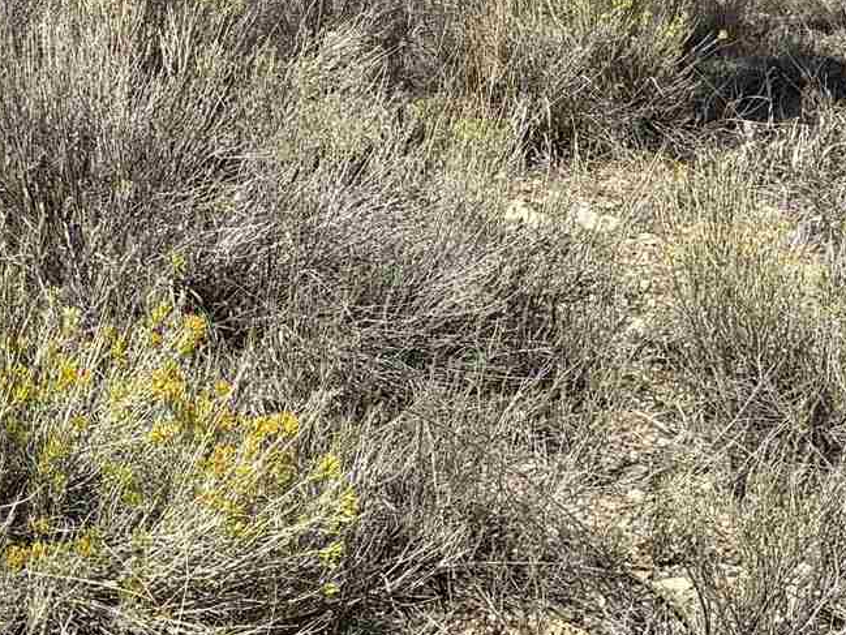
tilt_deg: -6.0
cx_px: -411
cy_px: -194
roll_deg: -1.7
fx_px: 3007
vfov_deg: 11.7
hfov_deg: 14.9
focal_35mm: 123
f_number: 1.6
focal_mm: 5.96
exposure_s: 1/4608
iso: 50
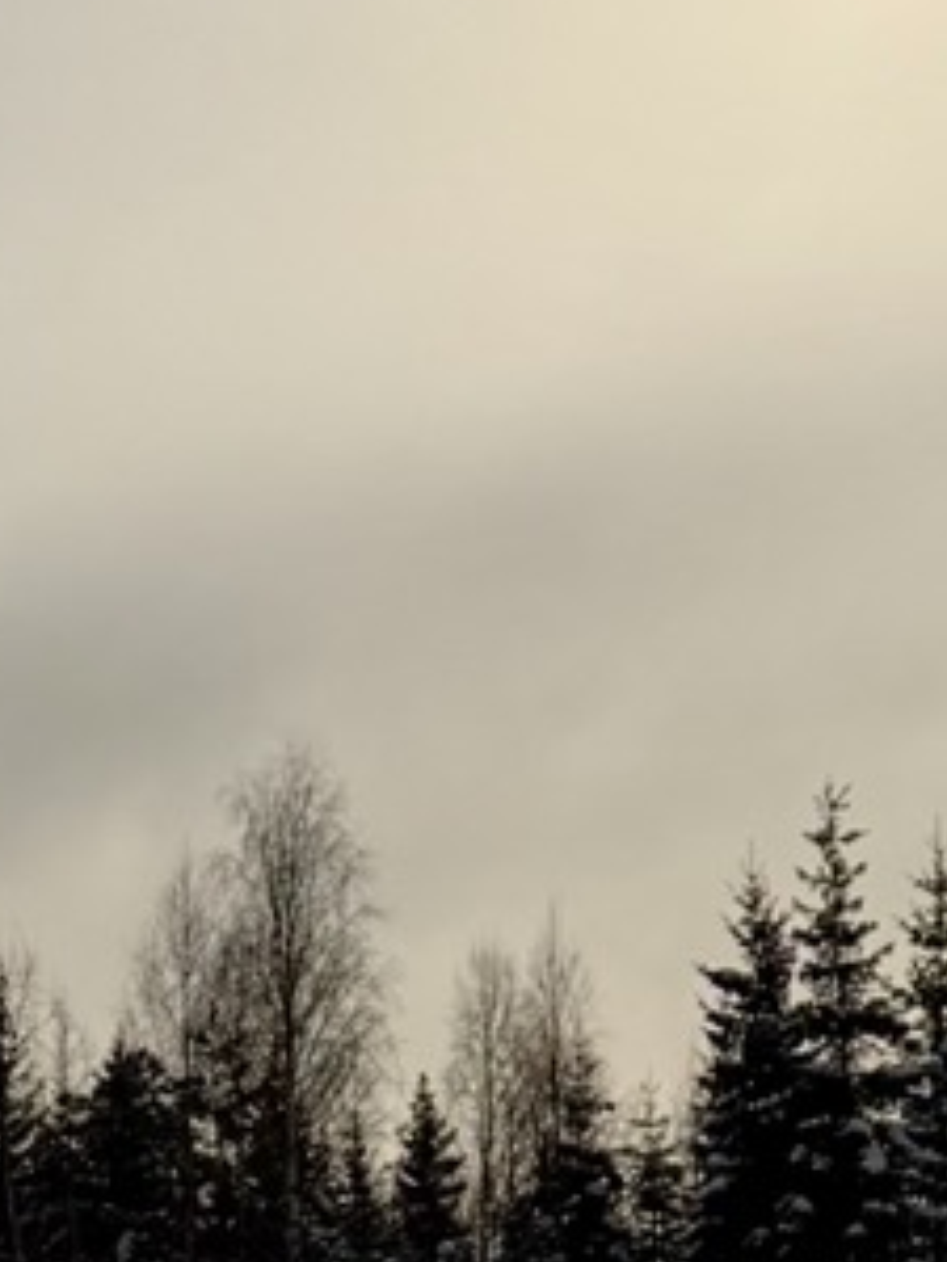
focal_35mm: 176
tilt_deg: +5.4
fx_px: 6420
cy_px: 1195
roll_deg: +2.9
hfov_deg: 8.4
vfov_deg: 11.1
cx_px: -160
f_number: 1.78
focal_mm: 6.76
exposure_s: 1/32258
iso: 80
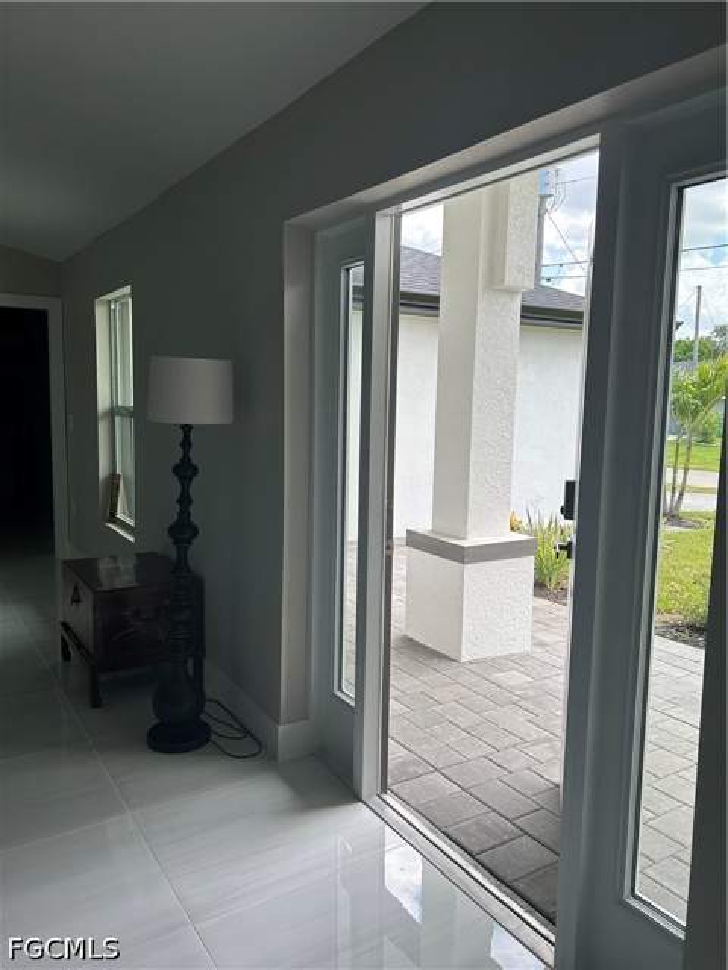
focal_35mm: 26
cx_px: 364
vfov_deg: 67.3
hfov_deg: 53.1
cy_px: 485
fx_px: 729
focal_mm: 5.7
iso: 50
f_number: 1.5
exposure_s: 1/700
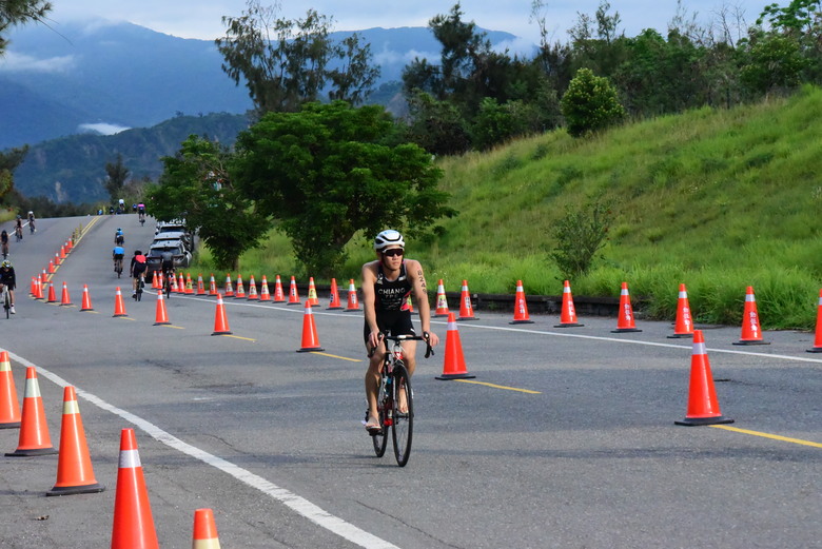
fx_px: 3084
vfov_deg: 10.2
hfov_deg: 15.2
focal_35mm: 135
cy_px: 274
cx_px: 411
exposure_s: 1/3200
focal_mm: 135
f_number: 14
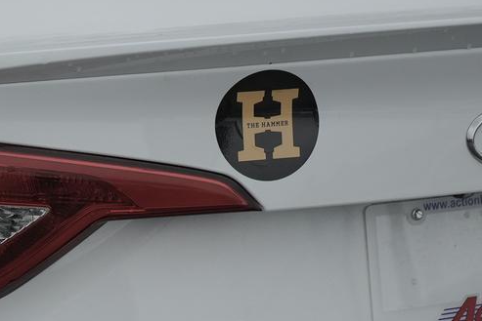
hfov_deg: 13.7
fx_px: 1982
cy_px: 256
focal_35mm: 148
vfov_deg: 9.3
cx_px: 45
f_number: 5
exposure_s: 1/8000
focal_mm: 57
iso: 1000
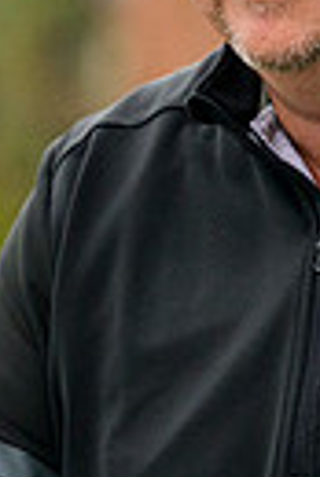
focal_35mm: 581
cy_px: 273
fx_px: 7726
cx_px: 916
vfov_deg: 3.5
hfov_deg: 2.4
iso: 2000
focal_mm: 130
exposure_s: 1/2500
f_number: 2.8
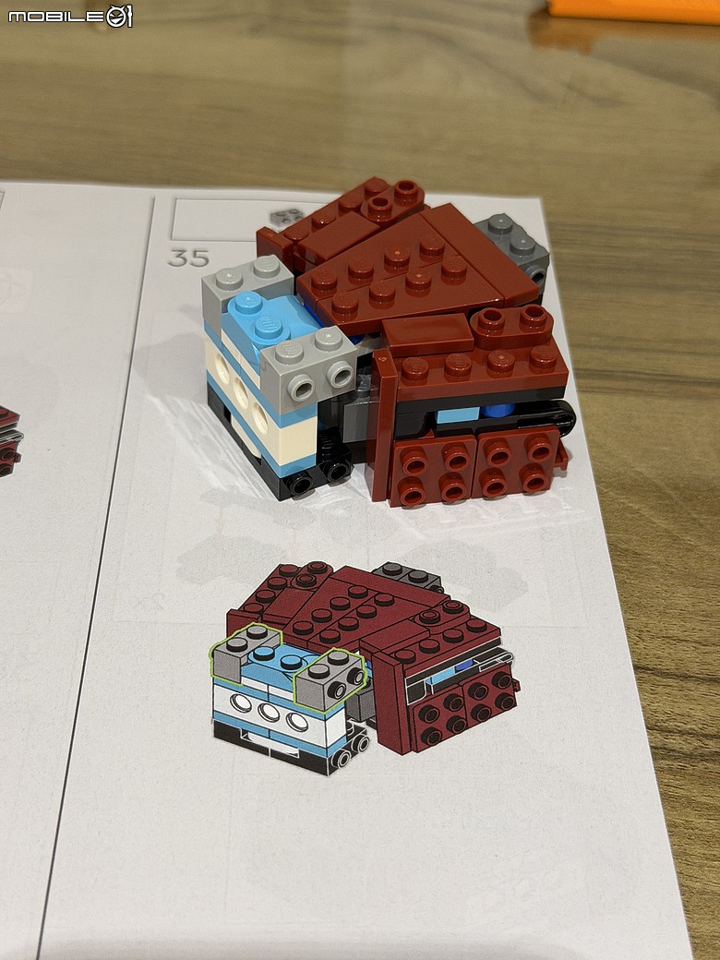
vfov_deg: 39.7
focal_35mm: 48
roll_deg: -2.9
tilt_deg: -44.1
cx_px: 360
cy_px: 480
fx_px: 1331
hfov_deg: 30.3
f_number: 1.78
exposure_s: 1/60
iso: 250
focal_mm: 6.76
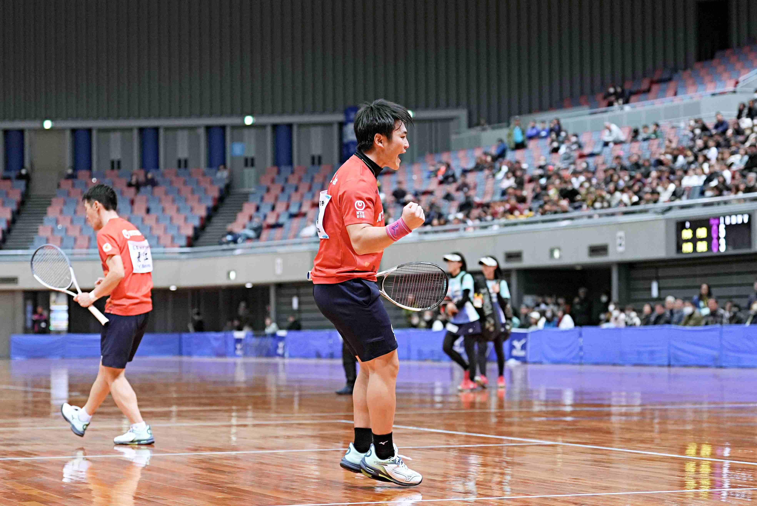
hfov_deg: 19.4
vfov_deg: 13.1
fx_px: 2210
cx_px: 378
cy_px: 253
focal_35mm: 105
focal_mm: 70
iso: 1600
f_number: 2.8
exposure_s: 1/400
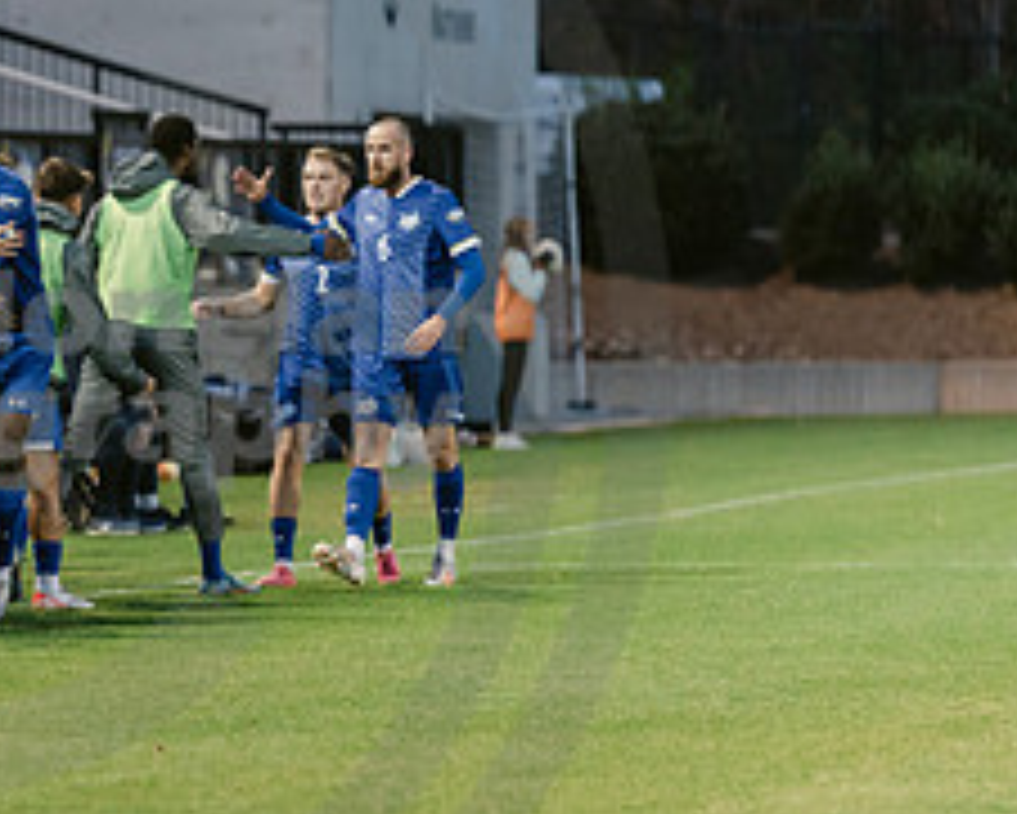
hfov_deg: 4.0
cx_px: -126
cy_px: 362
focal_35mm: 481
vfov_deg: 3.2
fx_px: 14484
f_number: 2.8
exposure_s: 1/320
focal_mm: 200
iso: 1600
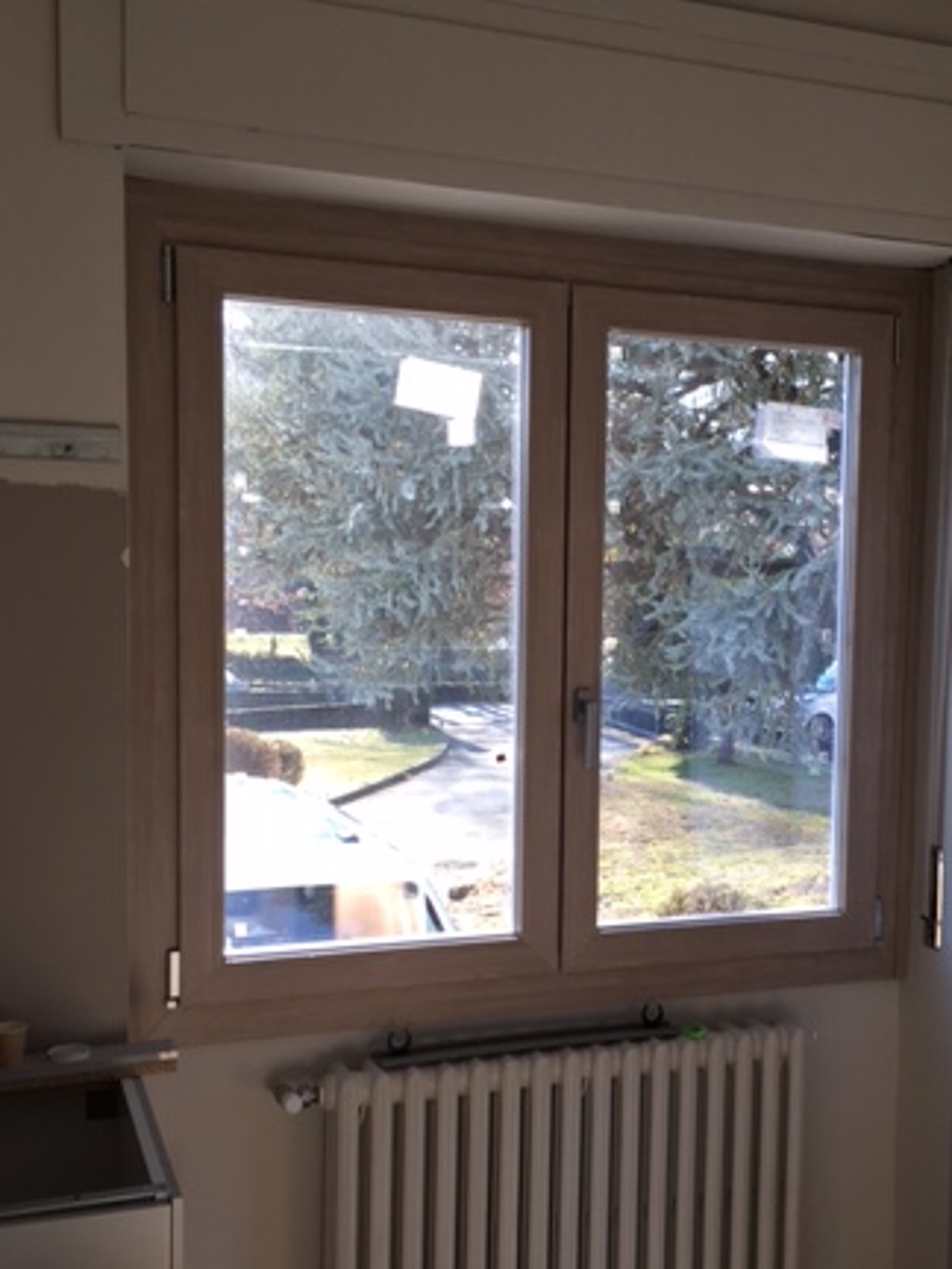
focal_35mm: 43
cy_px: 711
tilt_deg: -5.2
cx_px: 646
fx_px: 1577
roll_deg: -1.0
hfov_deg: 33.3
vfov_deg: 43.8
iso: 25
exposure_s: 1/100
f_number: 2.2
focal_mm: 4.15
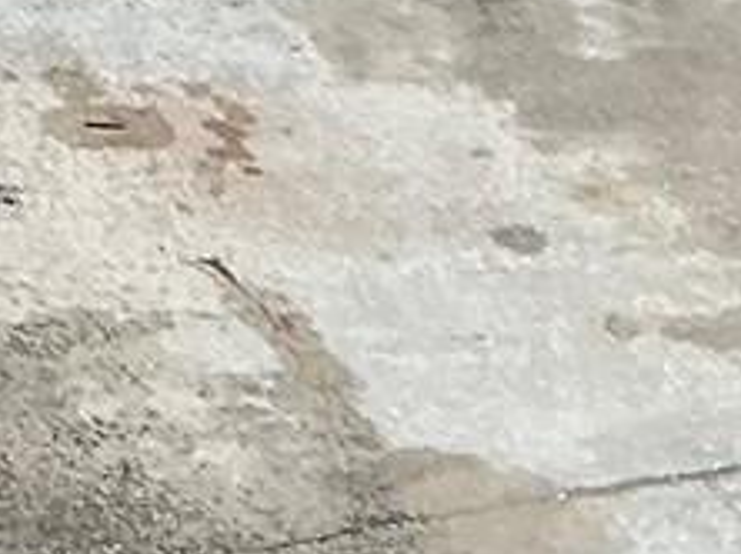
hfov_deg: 9.1
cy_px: -1302
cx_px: -804
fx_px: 4319
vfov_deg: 6.5
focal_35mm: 202
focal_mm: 3
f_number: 1.8
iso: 64
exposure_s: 1/121
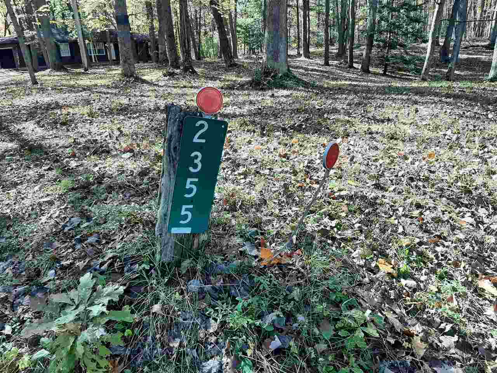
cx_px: 248
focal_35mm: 26
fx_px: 373
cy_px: 186
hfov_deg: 67.3
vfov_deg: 53.1
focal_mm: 3.93
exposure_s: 1/263
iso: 40
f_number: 1.7
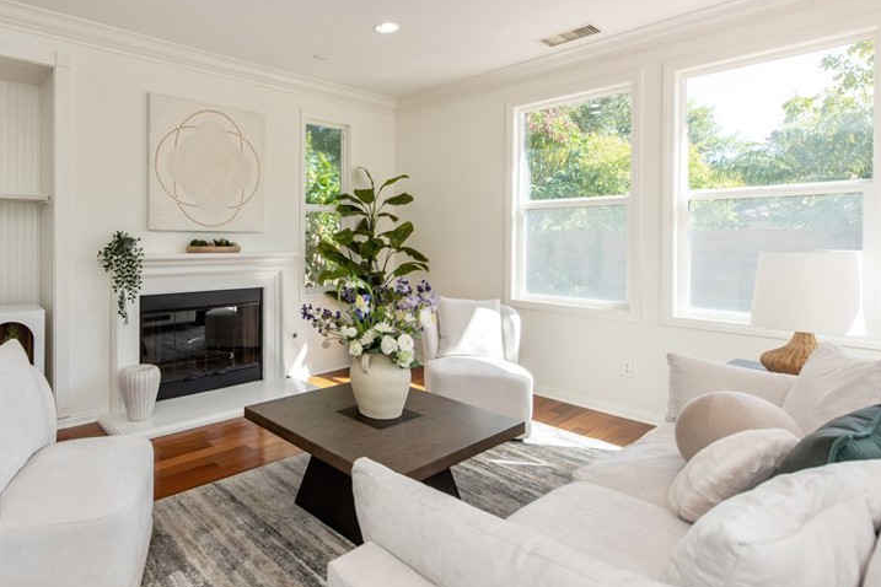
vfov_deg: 61.4
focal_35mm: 20
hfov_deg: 81.2
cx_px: 294
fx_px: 489
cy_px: 238
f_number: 5.6
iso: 110
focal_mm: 14
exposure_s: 1/125
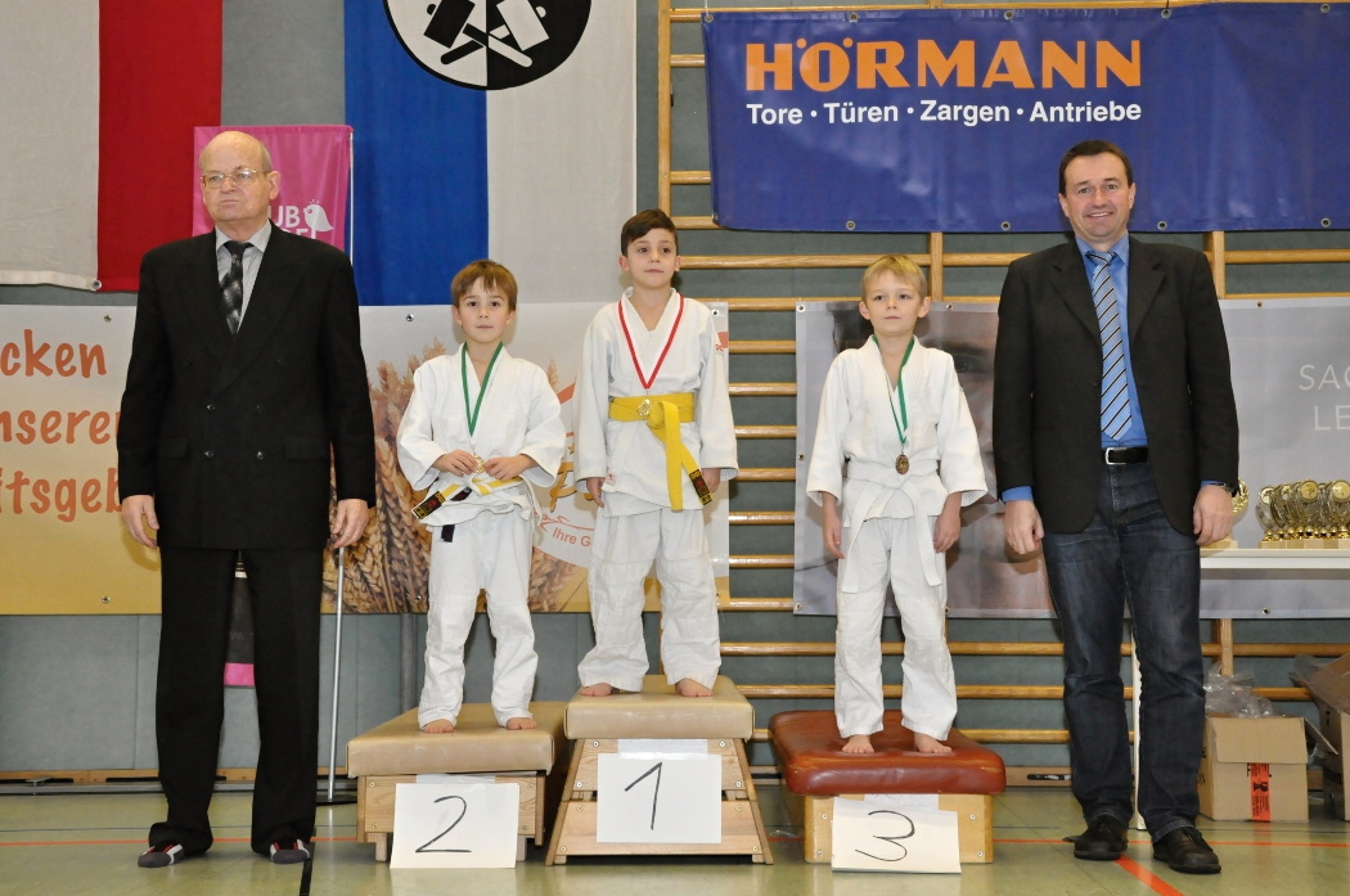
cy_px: 448
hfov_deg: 41.2
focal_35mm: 48
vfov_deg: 28.0
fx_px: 1797
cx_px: 675
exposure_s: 1/80
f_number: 7.1
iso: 2000
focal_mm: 32
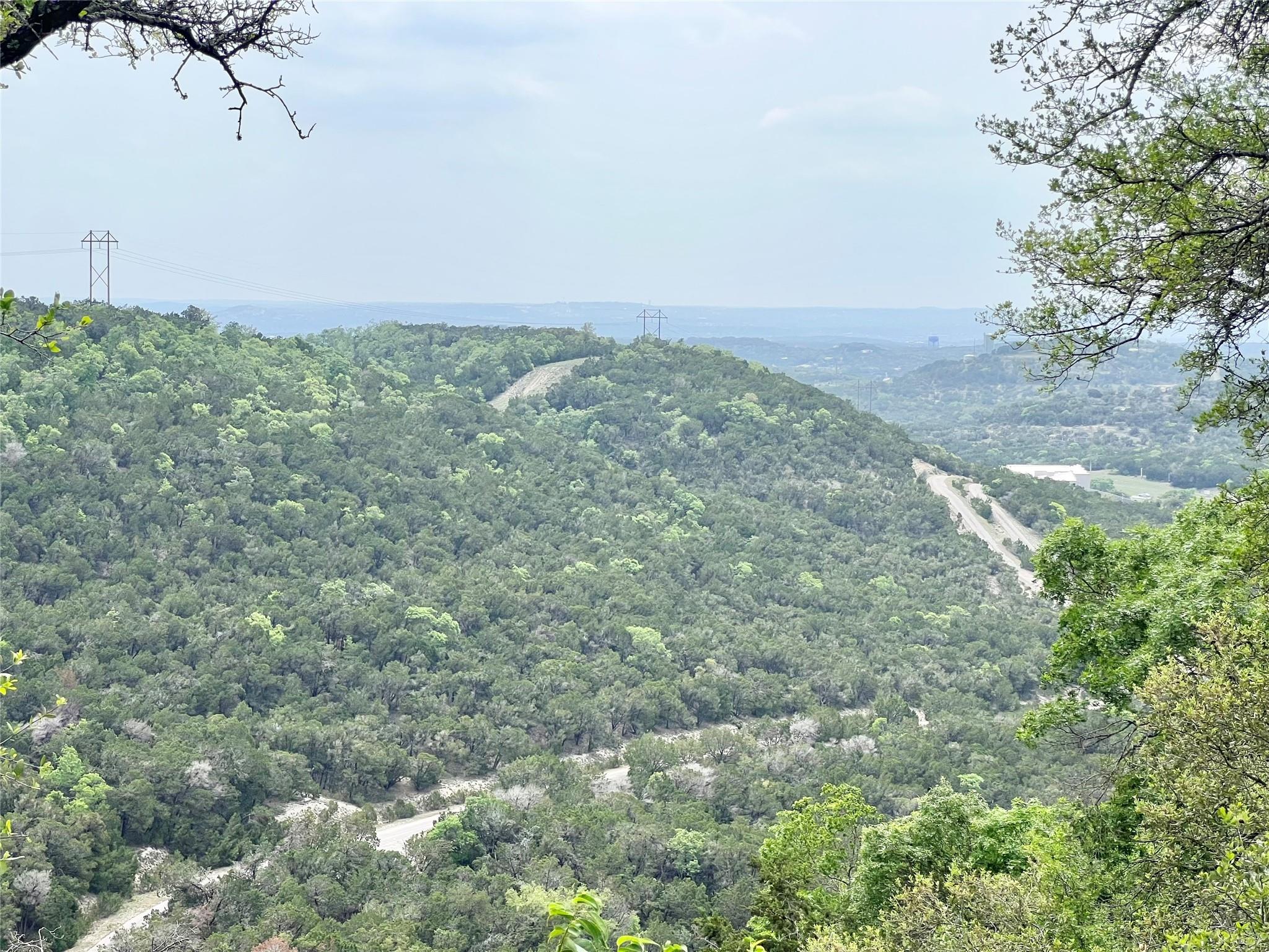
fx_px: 2823
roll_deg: -0.5
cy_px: 476
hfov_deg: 25.3
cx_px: 634
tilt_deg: -3.1
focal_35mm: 77
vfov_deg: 19.1
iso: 32
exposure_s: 1/995
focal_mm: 9
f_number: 2.8
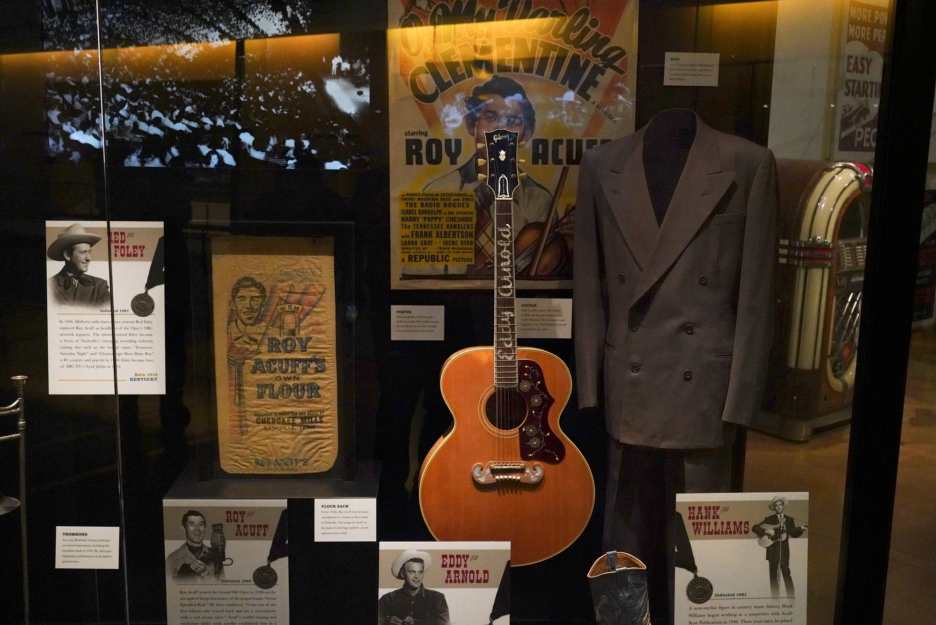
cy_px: 312
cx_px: 468
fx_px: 988
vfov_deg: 35.1
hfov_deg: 50.7
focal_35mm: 38
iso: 10000
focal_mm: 38
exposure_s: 1/100
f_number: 5
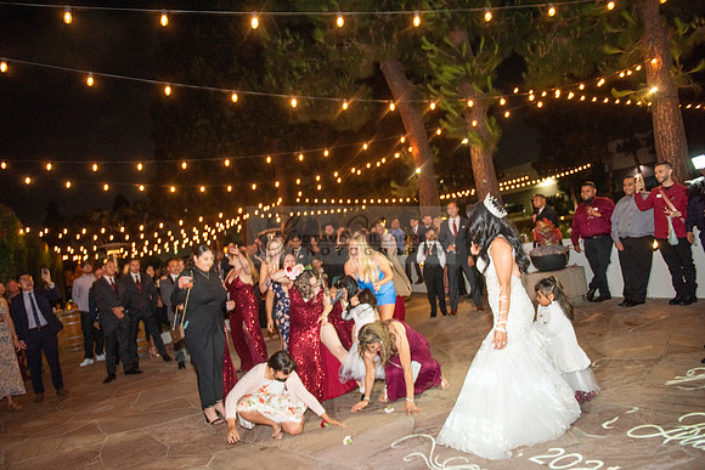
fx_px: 529
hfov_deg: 67.4
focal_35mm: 27
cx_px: 352
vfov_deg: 48.0
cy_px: 235
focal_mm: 27
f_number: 2.8
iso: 1250
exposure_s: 1/125
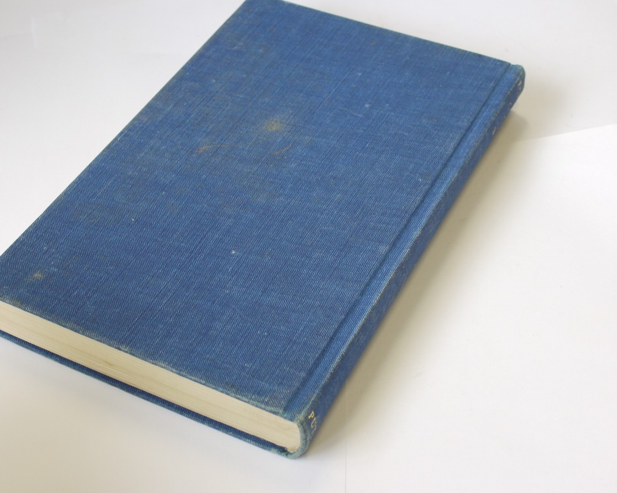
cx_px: 294
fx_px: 1150
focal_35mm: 63
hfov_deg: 30.0
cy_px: 248
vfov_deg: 24.2
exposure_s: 1/50
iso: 400
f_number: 7.1
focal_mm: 30
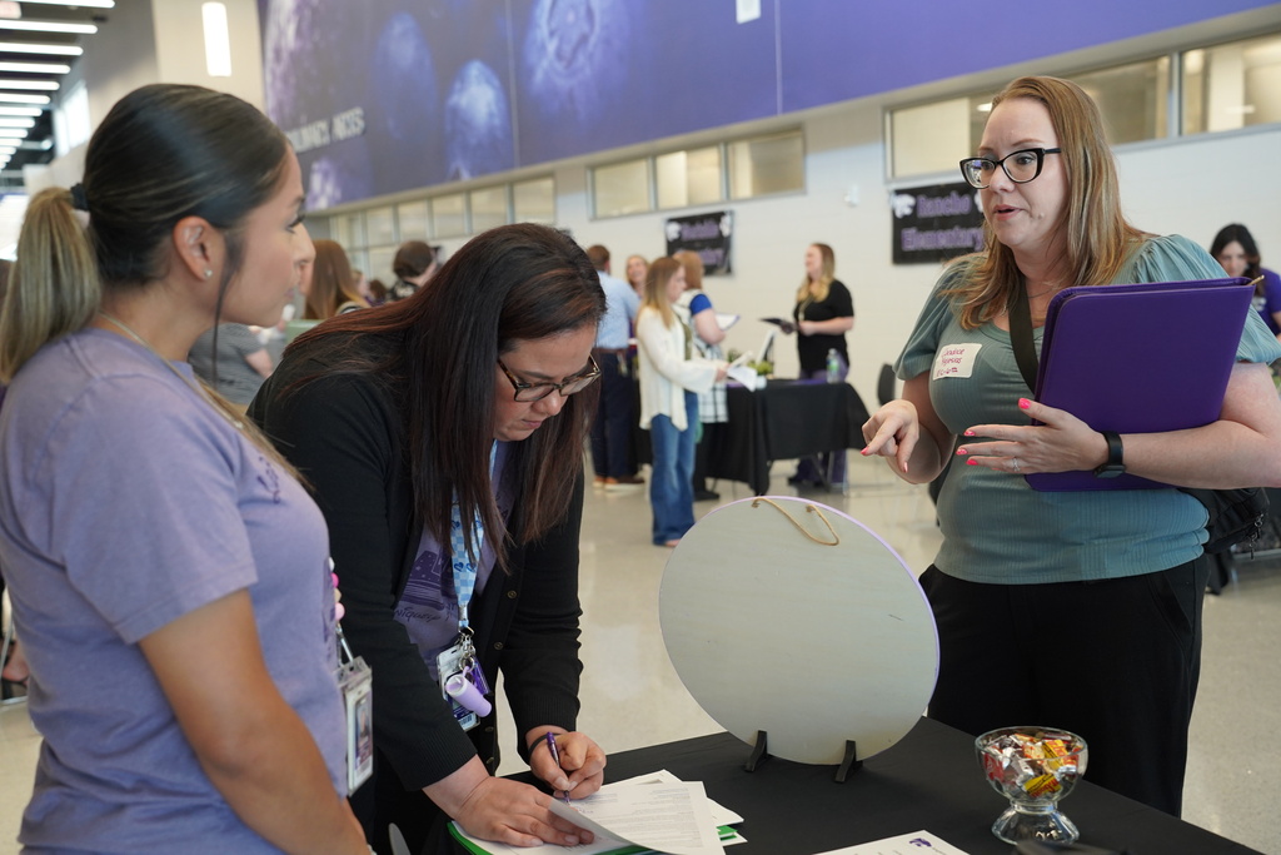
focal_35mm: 42
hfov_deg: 46.4
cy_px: 428
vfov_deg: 31.9
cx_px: 640
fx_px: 1495
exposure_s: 1/160
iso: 1600
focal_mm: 42
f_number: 4
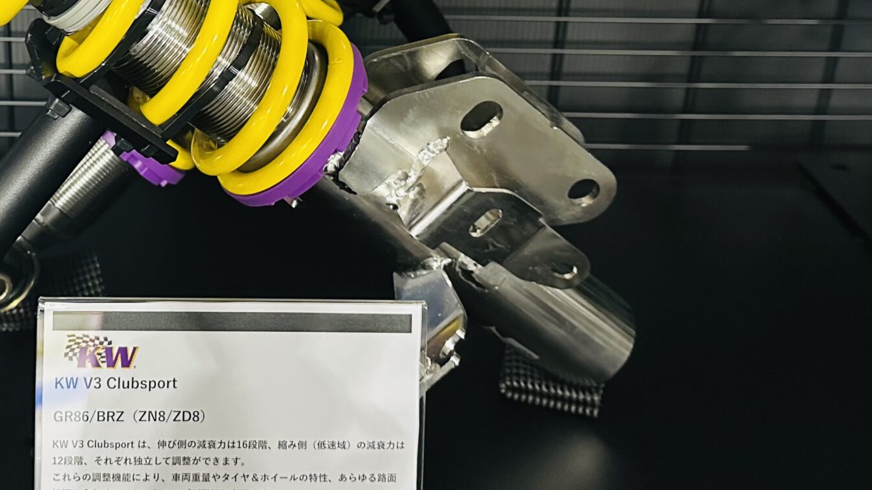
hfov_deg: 40.6
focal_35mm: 50
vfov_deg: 22.8
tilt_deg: -18.7
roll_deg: -2.0
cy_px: -20
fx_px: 1156
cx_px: 259
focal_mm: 6.86
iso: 800
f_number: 1.78
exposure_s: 1/40
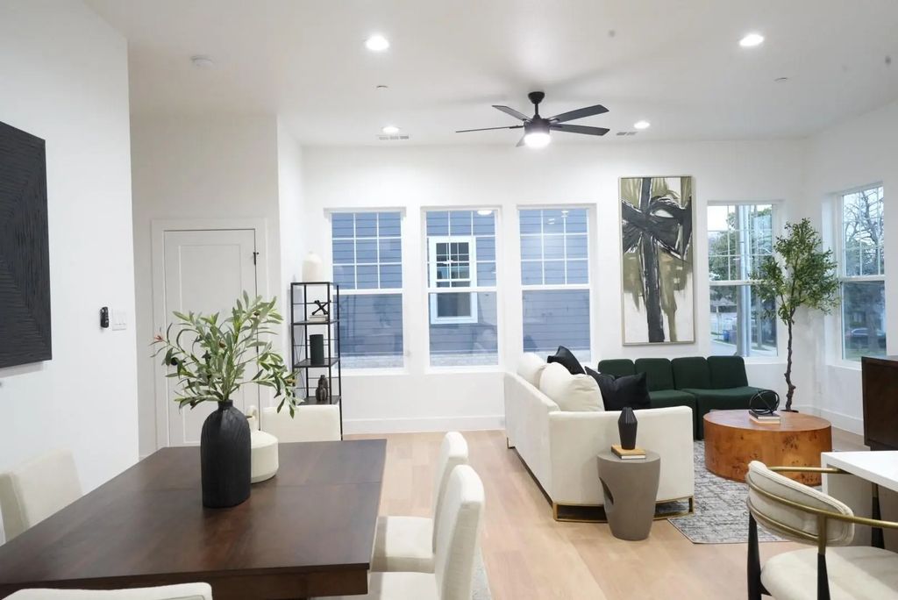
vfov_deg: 48.0
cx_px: 449
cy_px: 300
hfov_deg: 67.4
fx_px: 674
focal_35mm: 27
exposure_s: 1/20
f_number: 10
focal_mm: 27
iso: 3200
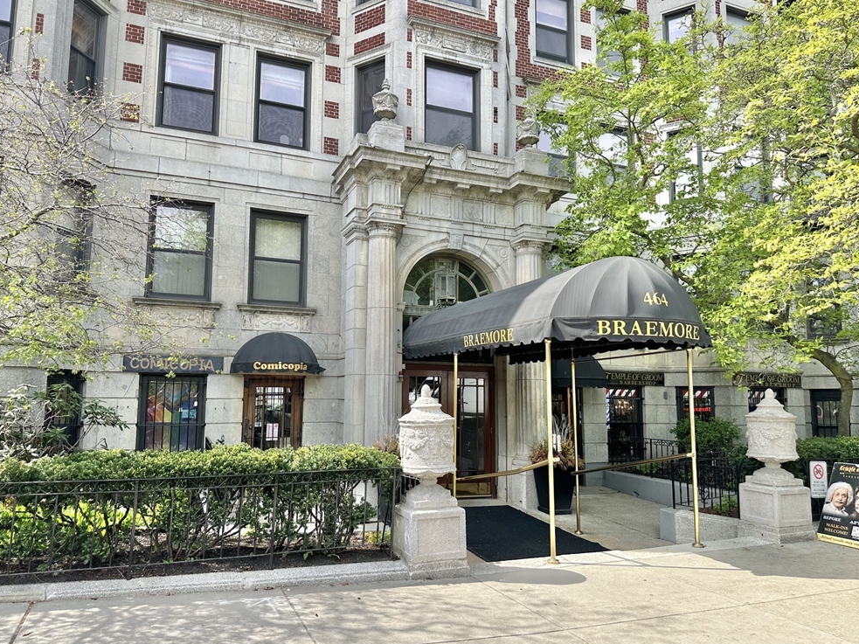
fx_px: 620
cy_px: 322
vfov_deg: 54.9
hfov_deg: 69.4
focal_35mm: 25
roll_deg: -0.2
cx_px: 428
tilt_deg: +8.7
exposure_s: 1/1083
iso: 80
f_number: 1.78
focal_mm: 6.86
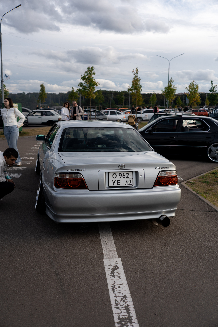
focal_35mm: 35
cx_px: 109
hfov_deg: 37.9
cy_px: 164
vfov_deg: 54.4
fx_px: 318
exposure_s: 1/1250
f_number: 2.5
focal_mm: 35
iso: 100
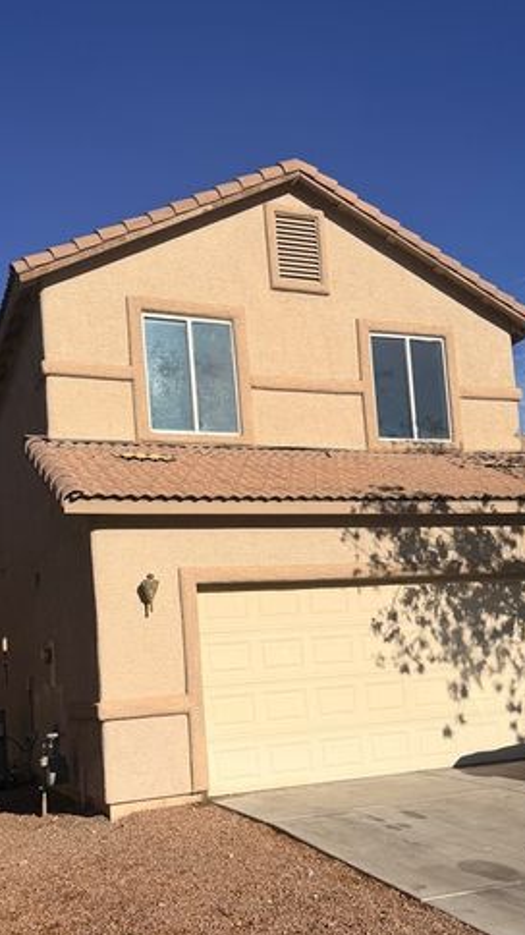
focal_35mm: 36
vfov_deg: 54.8
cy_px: 577
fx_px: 892
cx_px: 264
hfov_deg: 32.8
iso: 80
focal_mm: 6.76
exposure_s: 1/10309
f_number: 1.78
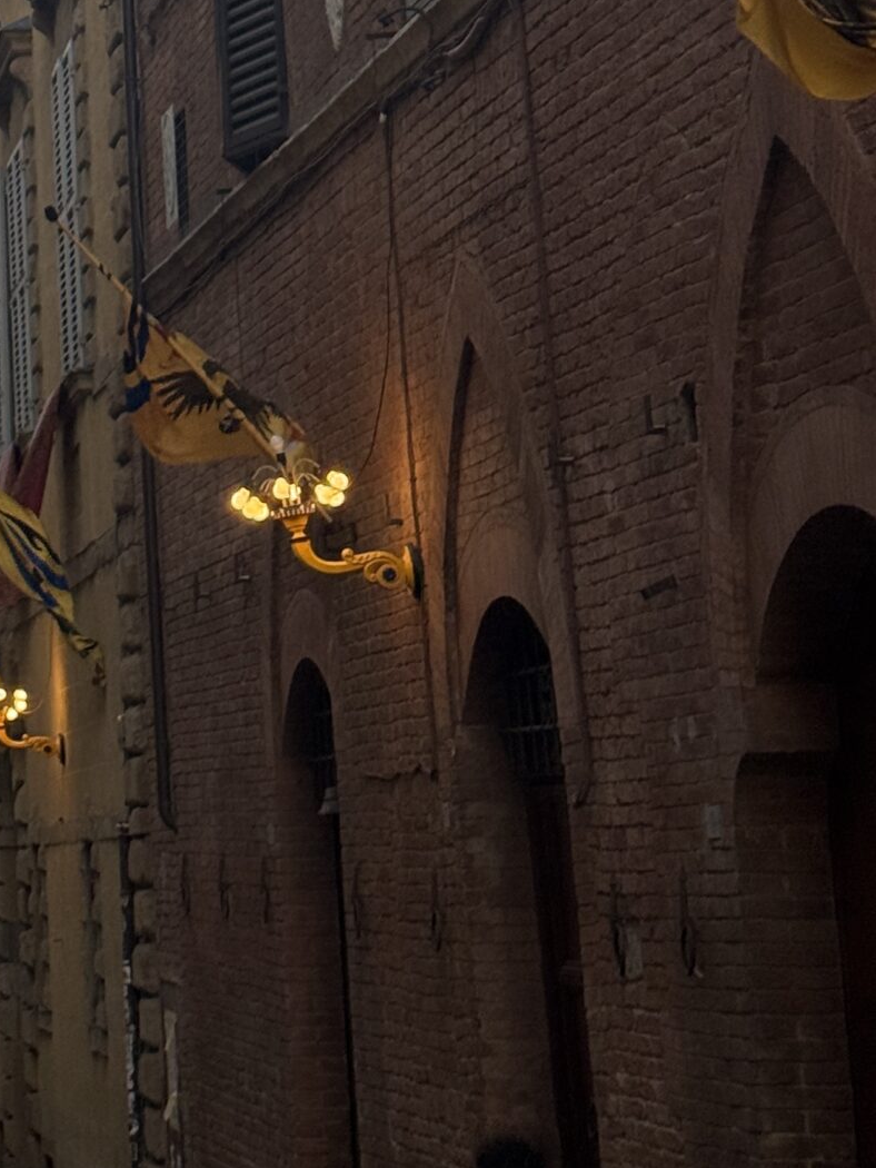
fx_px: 3946
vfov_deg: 16.2
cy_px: -174
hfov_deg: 12.4
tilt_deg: +16.1
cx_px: -153
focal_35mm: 117
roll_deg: +2.0
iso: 64
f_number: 1.78
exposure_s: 1/490
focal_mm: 6.76
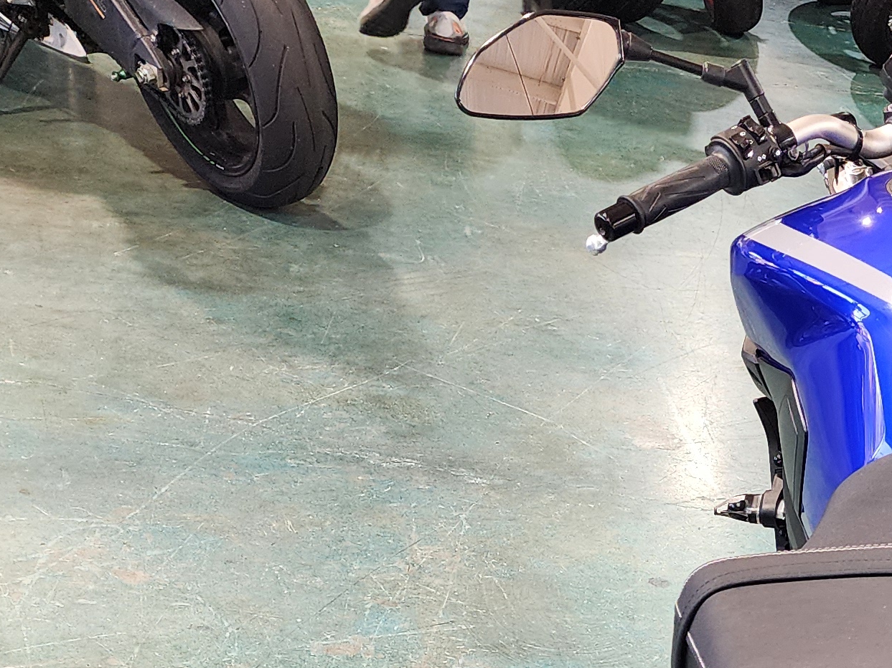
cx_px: 1073
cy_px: 842
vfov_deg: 18.6
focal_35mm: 74
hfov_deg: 23.9
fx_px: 1907
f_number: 1.8
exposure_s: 1/120
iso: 250
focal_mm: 6.4
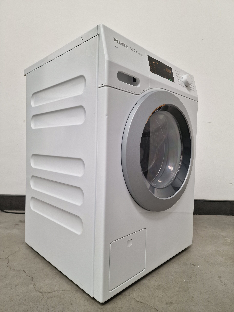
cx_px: 117
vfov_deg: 73.9
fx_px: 207
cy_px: 156
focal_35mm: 23
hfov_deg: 58.9
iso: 80
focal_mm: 6.4
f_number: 1.8
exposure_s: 1/180
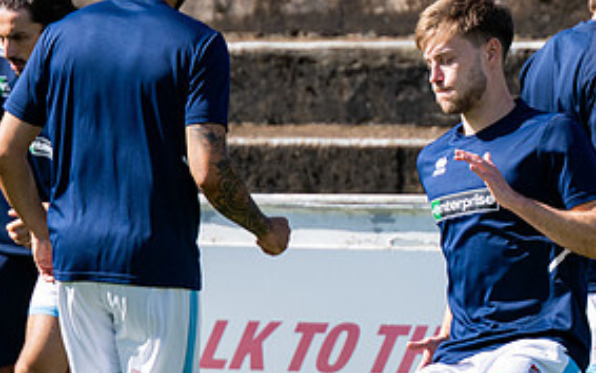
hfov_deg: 4.4
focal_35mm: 472
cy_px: 440
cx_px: 416
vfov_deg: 2.8
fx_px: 7668
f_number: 4
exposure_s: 1/2500
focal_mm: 140
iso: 400
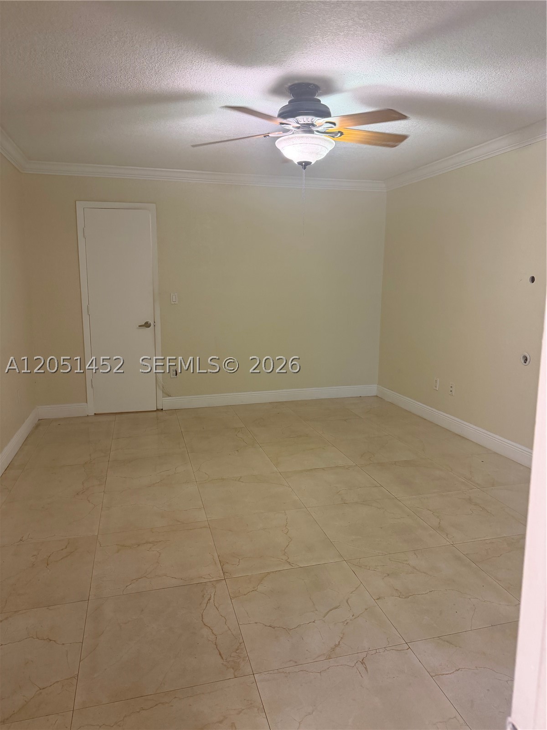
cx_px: 274
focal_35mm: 24
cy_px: 365
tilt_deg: -8.9
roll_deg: -0.3
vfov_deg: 71.6
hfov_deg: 56.8
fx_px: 506
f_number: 1.78
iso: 200
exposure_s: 1/60
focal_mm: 6.76
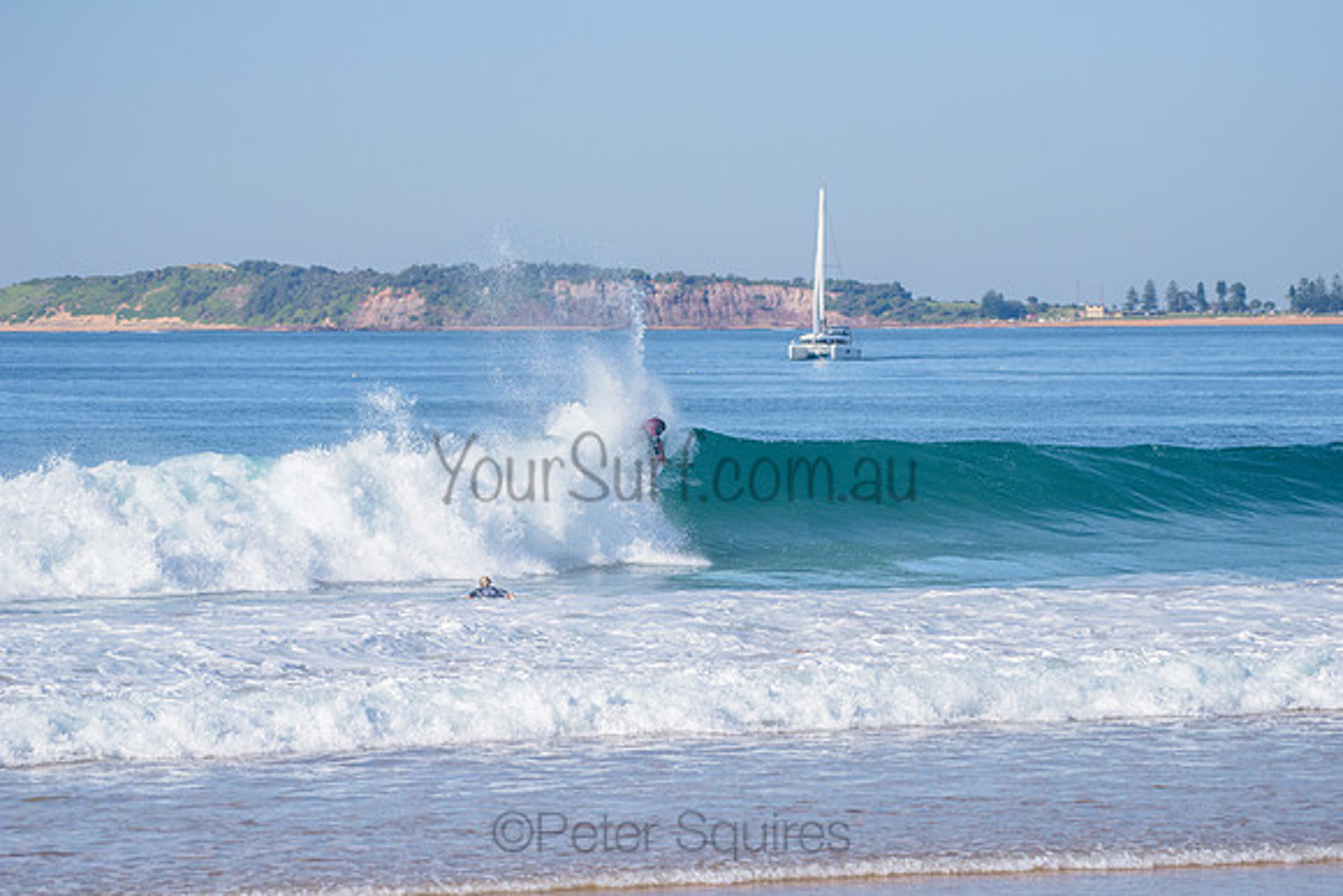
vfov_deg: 6.9
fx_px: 7463
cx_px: 672
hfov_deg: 10.3
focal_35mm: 200
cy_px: 448
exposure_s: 1/2500
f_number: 5.6
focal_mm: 200
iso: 220
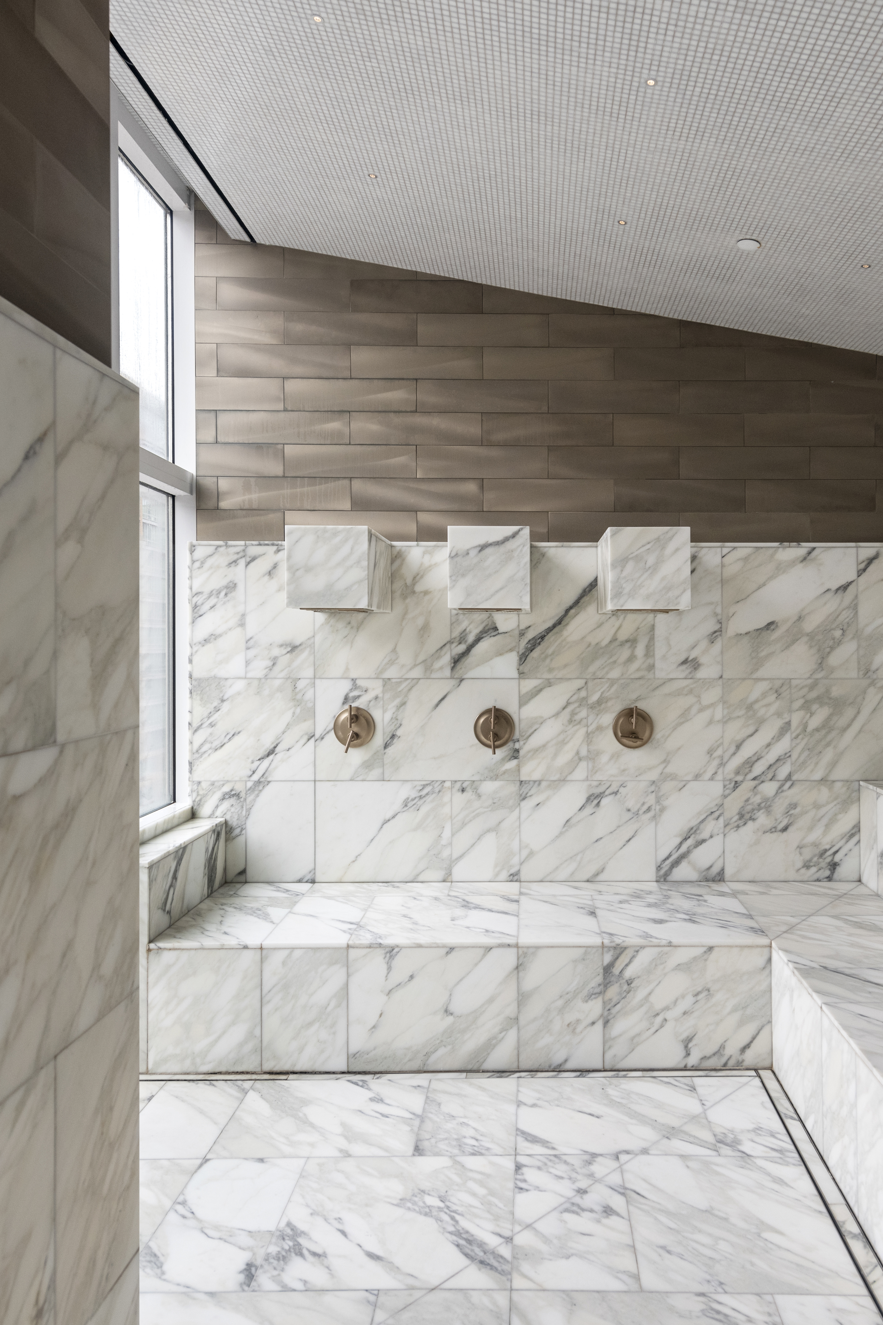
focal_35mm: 26
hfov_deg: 49.1
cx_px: 552
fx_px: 956
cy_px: 673
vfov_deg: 69.4
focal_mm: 17
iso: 320
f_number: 5
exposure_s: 1/250
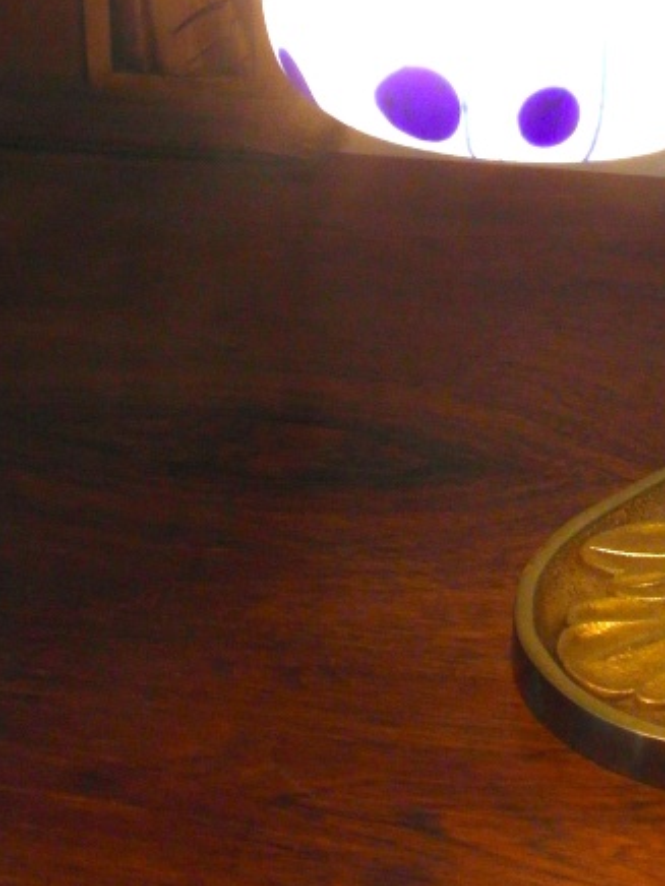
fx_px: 2254
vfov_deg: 21.3
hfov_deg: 16.2
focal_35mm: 88
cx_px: 769
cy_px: -57
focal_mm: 5.3
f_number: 5.6
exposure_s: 1/30
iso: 160
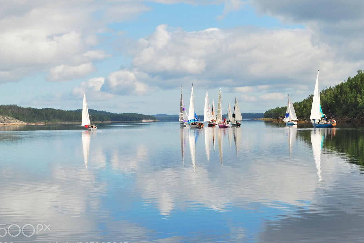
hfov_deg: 23.6
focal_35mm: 86
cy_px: 116
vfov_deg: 15.9
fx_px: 870
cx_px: 207
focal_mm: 46
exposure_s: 1/400
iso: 200
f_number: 9
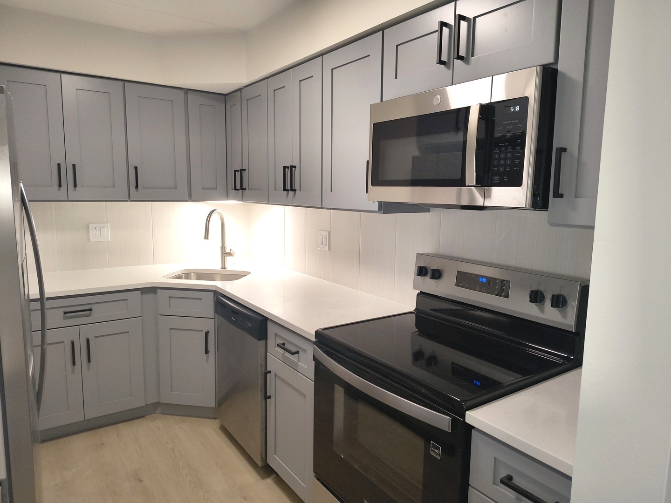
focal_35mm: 24
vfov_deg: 56.8
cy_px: 252
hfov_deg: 71.6
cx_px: 336
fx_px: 465
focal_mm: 5.56
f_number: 1.8
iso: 290
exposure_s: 1/100
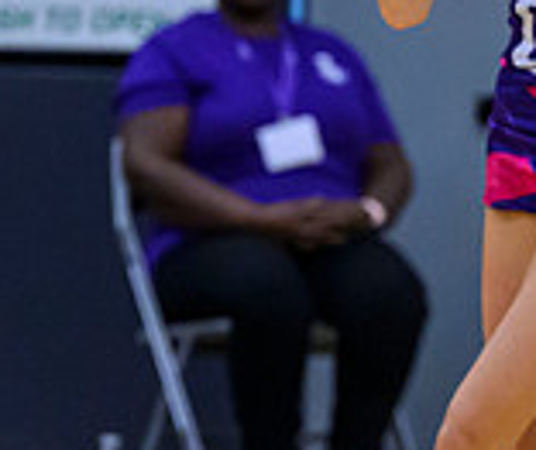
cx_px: 858
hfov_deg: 1.6
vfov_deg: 1.4
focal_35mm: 1173
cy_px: 301
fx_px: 18974
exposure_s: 1/1250
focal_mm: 200
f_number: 3.2
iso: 4000
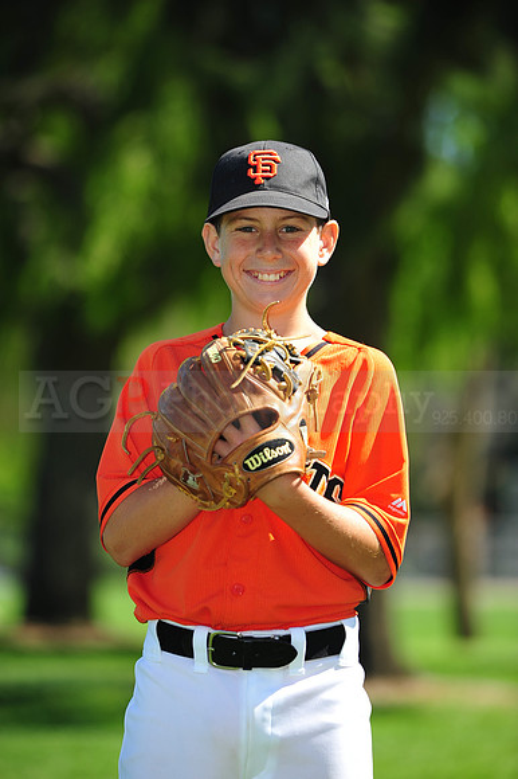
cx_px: 259
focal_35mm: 200
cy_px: 390
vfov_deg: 10.3
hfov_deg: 6.9
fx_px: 4321
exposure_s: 1/800
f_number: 4.5
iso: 200
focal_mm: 200
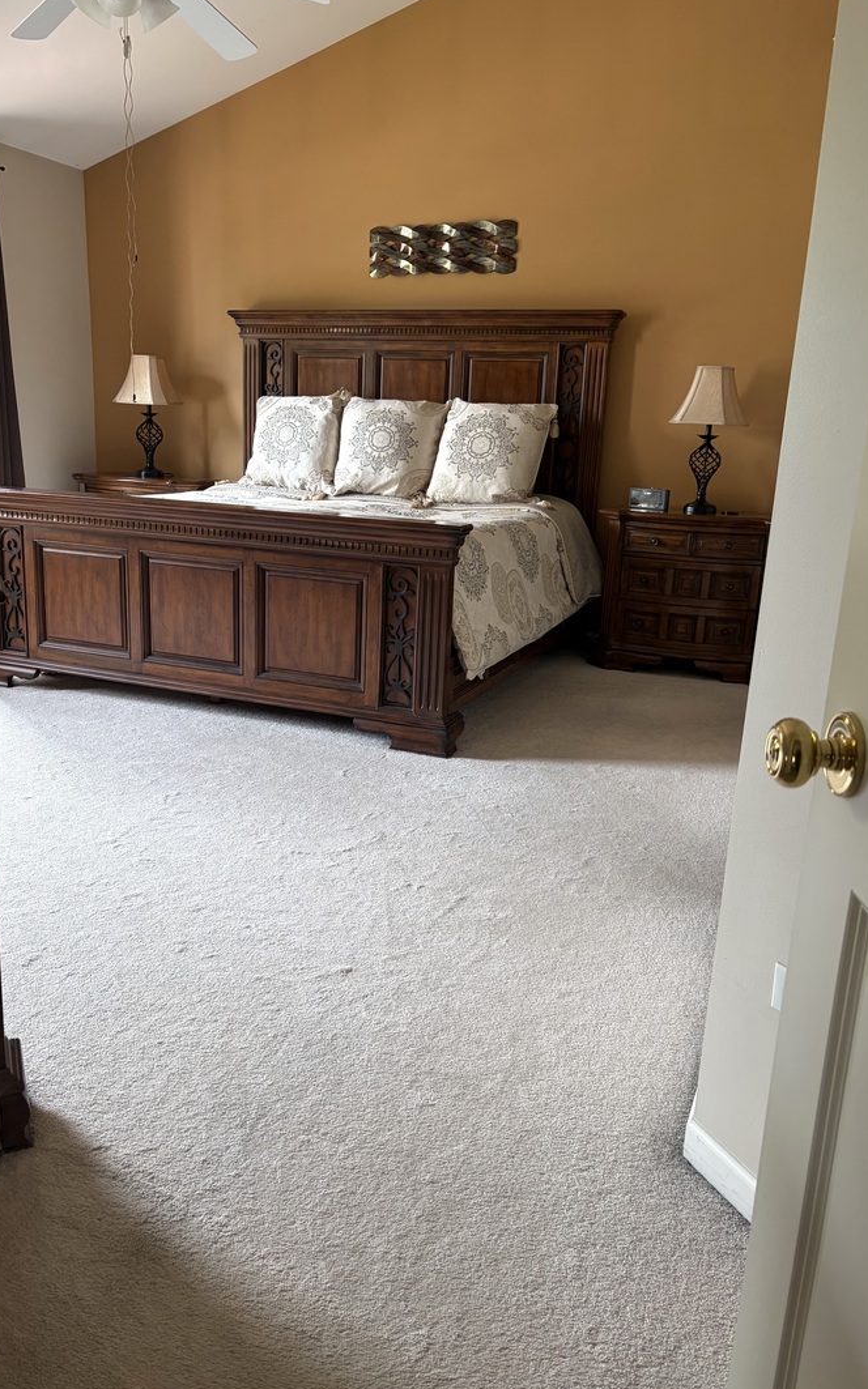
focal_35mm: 28
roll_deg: -2.1
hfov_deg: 44.5
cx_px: 409
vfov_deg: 66.5
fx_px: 1060
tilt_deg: -15.7
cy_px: 691
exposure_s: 1/114
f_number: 1.6
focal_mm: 5.96
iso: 125
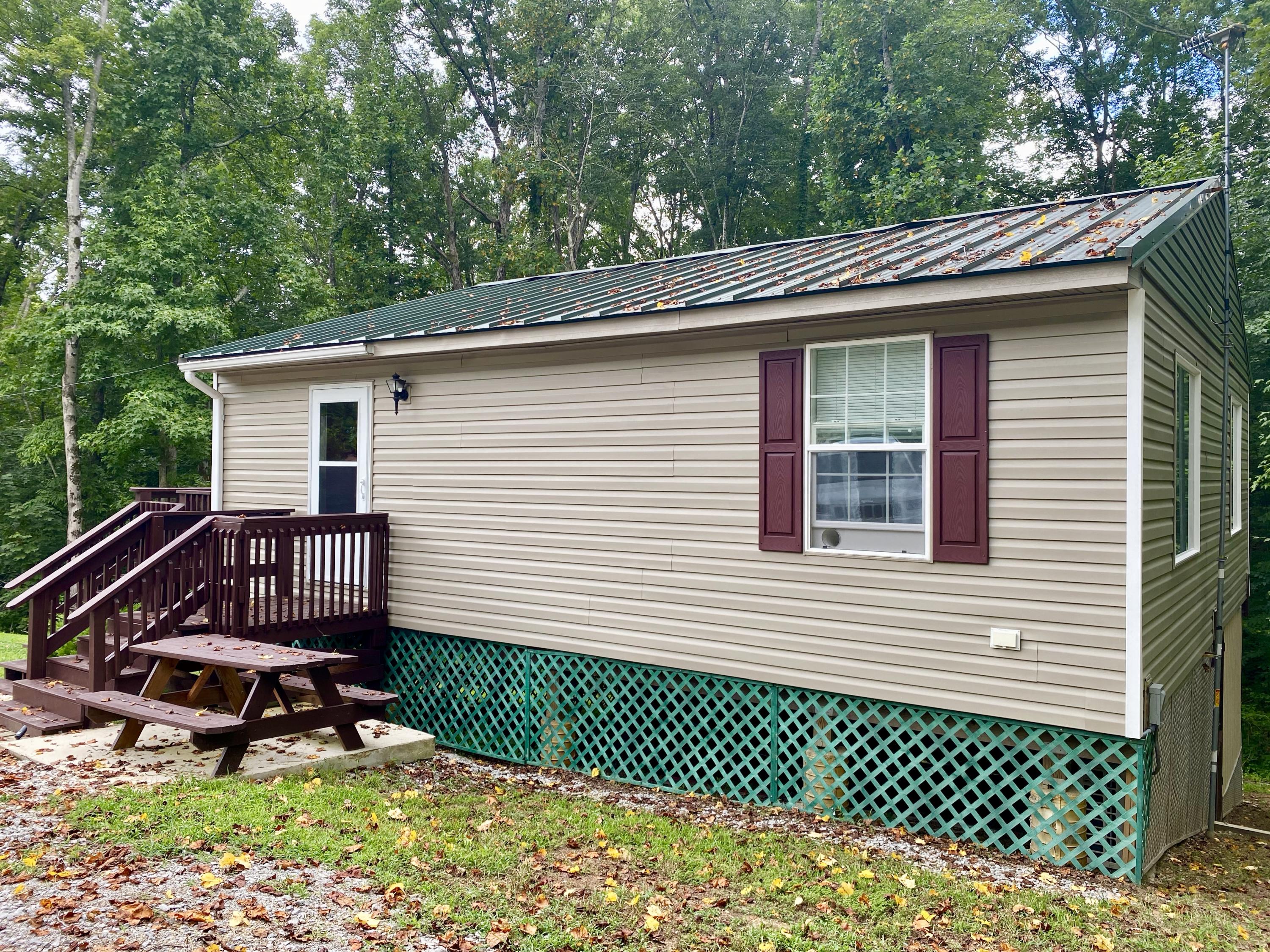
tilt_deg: -3.4
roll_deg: +0.0
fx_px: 954
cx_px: 635
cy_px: 476
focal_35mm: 26
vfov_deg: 53.1
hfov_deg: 67.3
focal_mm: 4.25
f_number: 1.8
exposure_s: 1/225
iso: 32
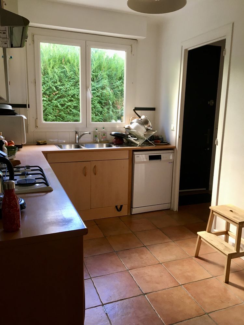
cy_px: 162
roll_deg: -1.2
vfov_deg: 61.7
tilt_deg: -11.5
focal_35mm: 29
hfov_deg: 48.2
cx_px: 122
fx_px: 273
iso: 100
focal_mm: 4.15
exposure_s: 1/33
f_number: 2.2
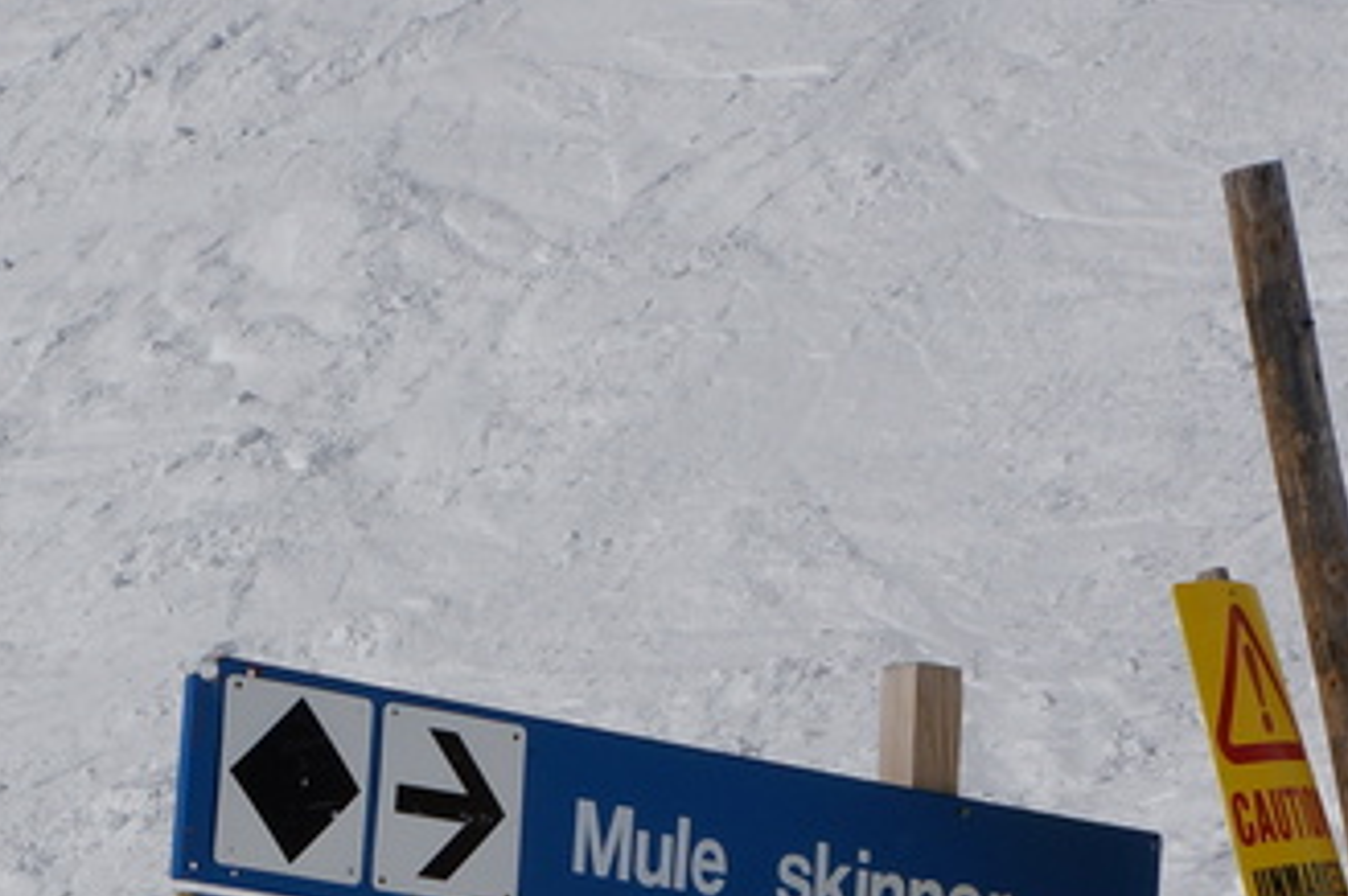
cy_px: 853
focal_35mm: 165
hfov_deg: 12.5
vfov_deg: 8.3
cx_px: 395
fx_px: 6157
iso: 100
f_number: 16
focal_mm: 28.1
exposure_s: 1/320
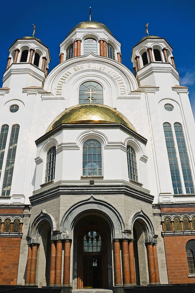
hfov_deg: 44.9
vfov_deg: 63.7
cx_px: 91
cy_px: 155
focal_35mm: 29
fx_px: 236
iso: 200
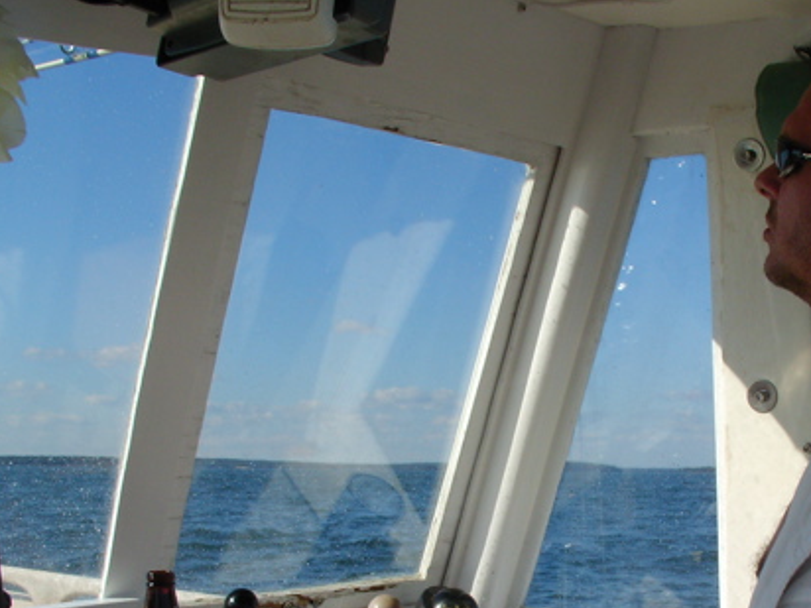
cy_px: 437
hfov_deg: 32.5
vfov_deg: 24.6
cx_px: 526
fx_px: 1382
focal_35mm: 59
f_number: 6.7
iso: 50
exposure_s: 1/352
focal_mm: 5.8
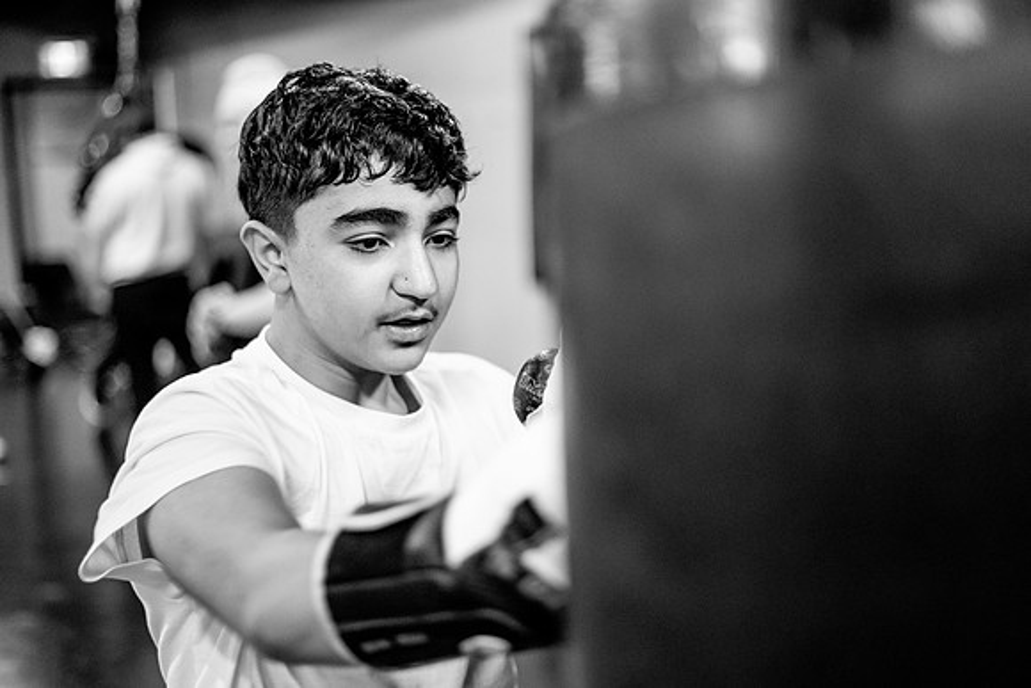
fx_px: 1432
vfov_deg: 27.0
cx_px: 516
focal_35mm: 50
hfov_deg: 39.6
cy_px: 344
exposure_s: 1/500
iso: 3200
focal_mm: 50
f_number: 1.8
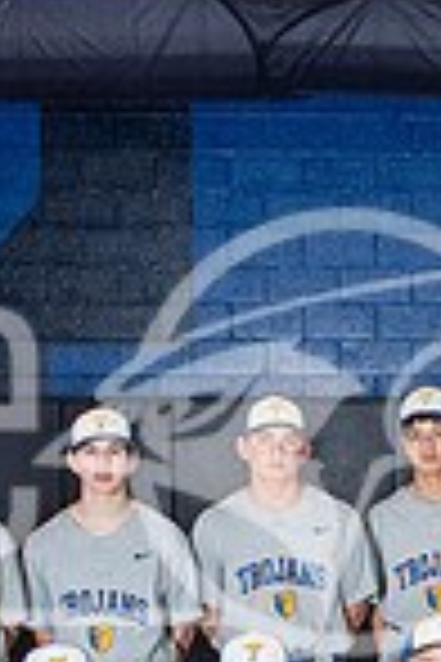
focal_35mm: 112
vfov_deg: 17.7
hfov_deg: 11.9
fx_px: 2058
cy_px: 718
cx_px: 590
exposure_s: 1/200
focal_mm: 24
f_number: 7.1
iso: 1600
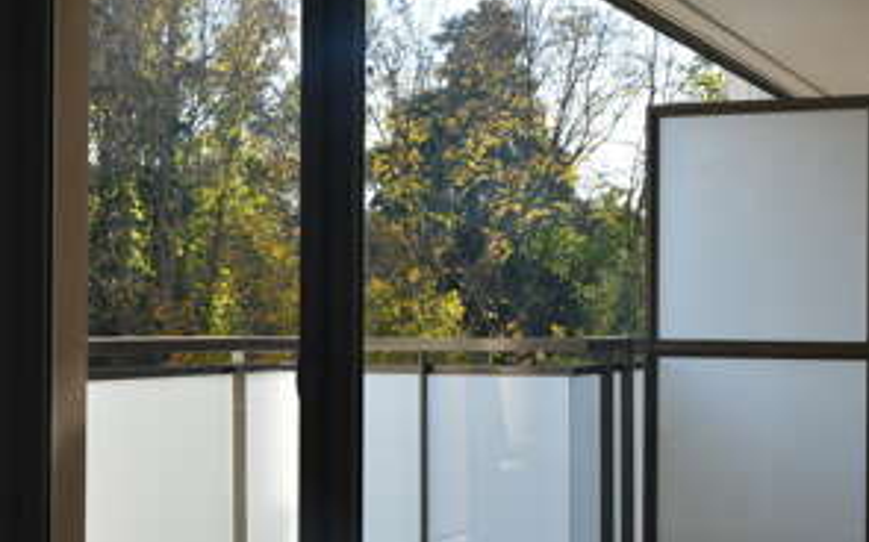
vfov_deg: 18.8
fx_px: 1633
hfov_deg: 29.7
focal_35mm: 69
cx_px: 336
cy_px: 289
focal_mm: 34
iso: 400
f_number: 9
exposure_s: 1/160
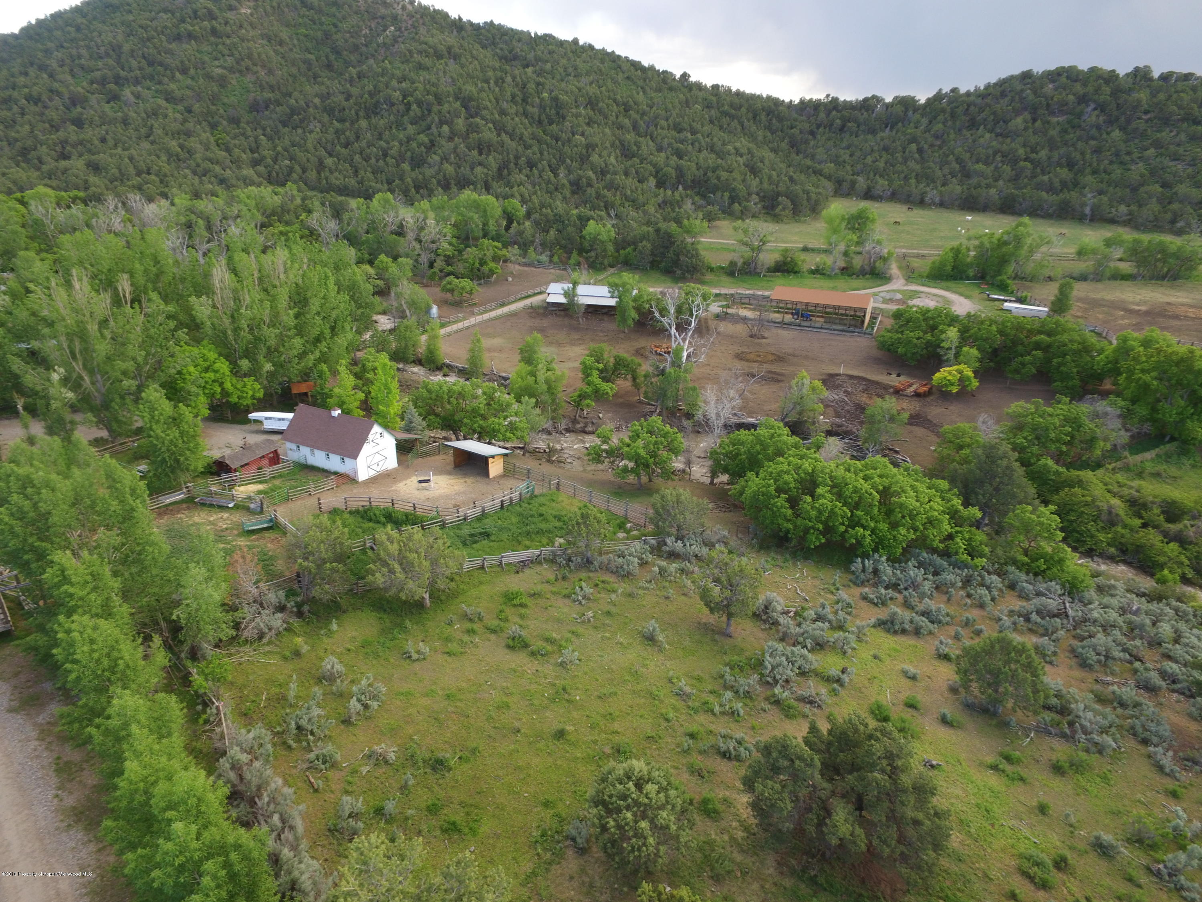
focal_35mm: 20
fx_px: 694
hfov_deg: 81.7
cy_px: 451
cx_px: 601
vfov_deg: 66.0
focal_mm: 3.61
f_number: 2.8
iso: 154
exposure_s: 1/12.5
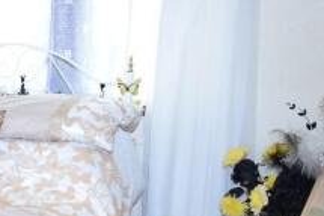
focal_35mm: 60
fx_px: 535
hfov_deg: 28.8
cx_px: -73
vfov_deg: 22.8
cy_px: 110
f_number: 4
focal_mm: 13
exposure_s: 1/60
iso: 450
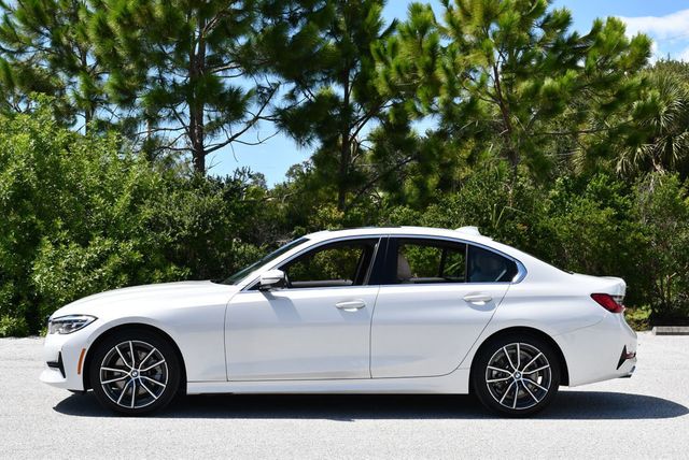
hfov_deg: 31.4
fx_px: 1226
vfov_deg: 21.3
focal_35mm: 64
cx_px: 344
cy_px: 230
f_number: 8
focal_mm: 32
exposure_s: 1/250
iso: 125
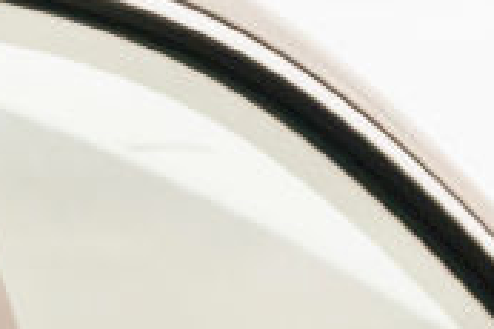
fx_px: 16368
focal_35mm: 1194
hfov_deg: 1.7
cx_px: -428
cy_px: 878
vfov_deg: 1.1
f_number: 5.6
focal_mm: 135
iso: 800
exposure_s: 1/1600
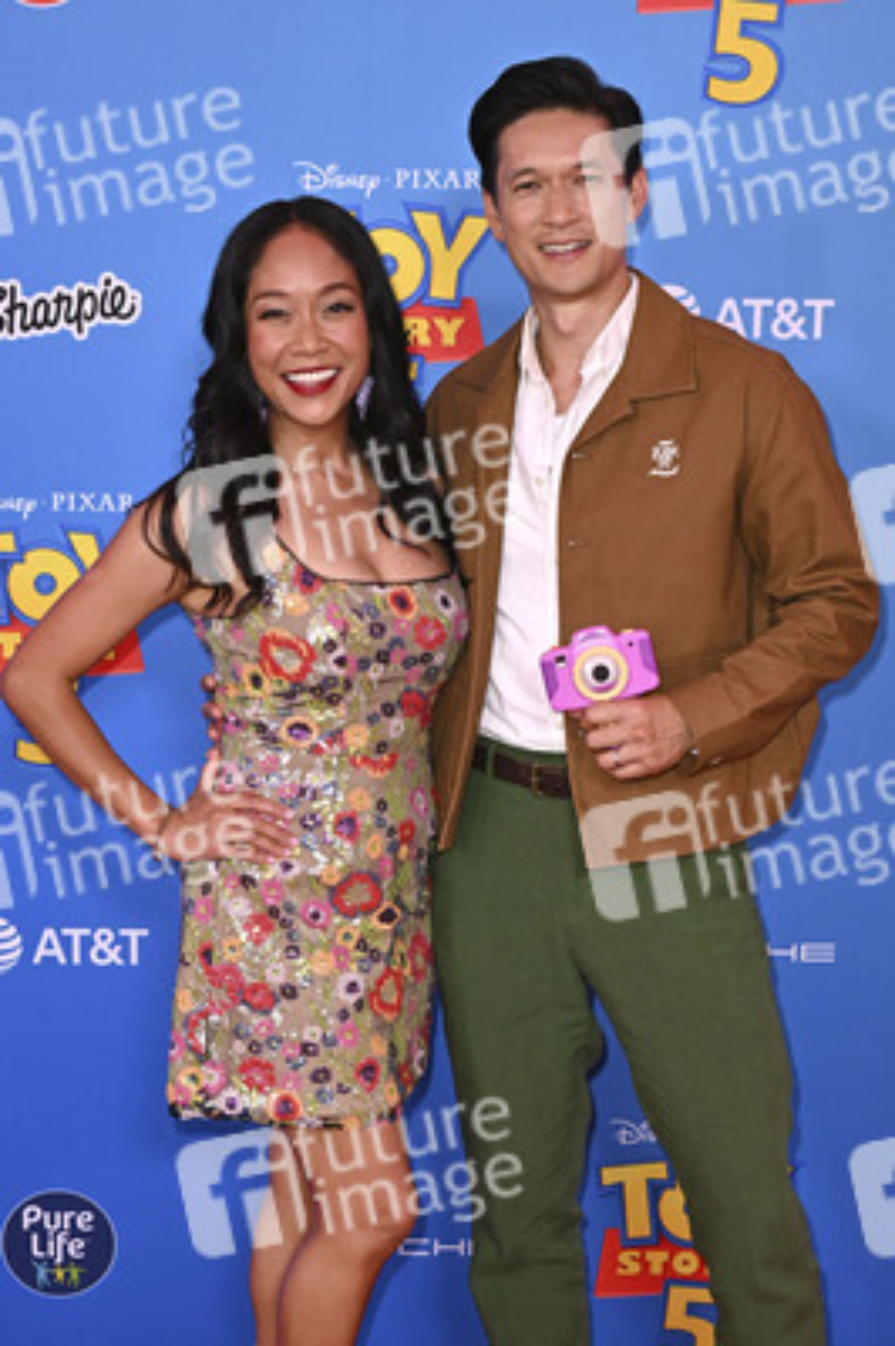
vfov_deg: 43.6
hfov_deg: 29.8
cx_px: 448
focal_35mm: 45
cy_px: 673
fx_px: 1681
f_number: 6.3
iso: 1250
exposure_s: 1/250
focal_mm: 45
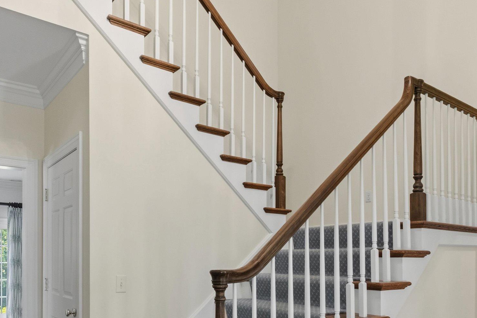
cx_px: 242
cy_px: 237
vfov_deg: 41.1
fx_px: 411
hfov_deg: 60.3
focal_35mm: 31
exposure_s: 1/2
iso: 800
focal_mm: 10
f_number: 8
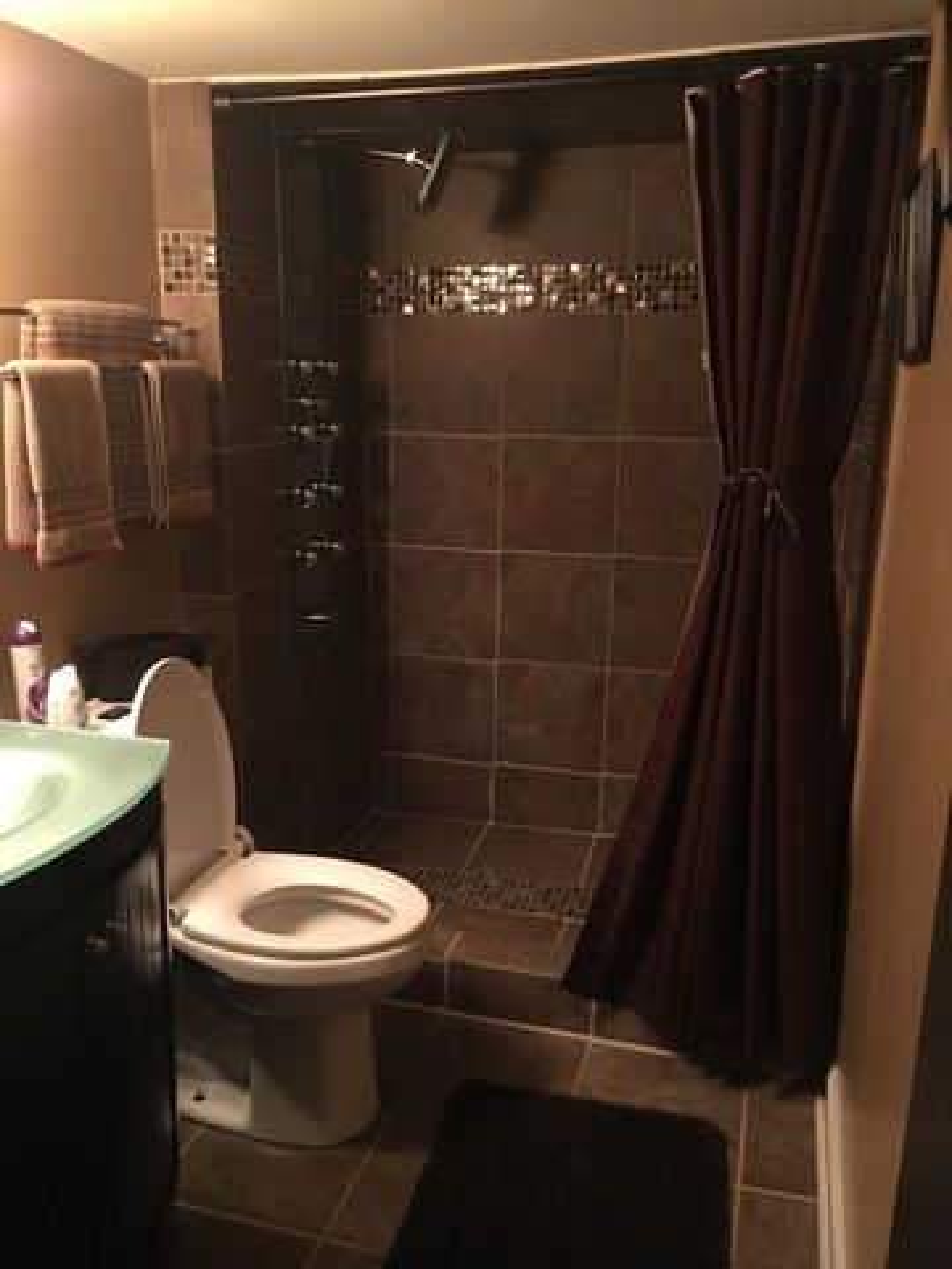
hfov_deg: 48.2
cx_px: 476
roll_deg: -0.2
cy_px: 634
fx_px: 1063
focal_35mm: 29
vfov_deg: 61.7
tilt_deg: -14.1
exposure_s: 1/15
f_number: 2.2
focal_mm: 4.15
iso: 320
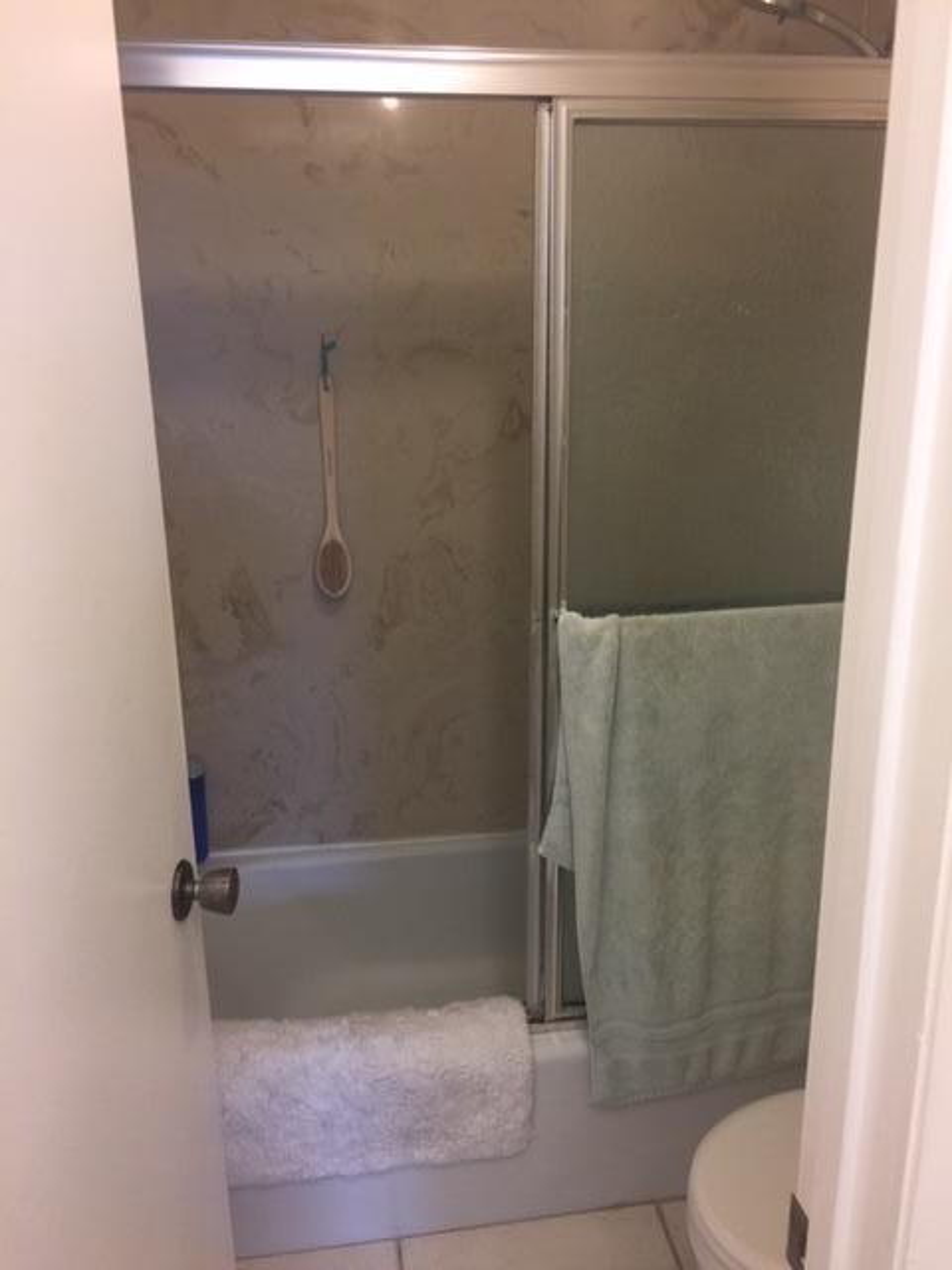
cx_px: 476
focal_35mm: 29
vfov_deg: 61.7
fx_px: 1063
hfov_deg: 48.2
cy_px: 635
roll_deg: +0.9
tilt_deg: -16.6
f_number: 2.2
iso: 50
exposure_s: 1/30
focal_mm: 4.15
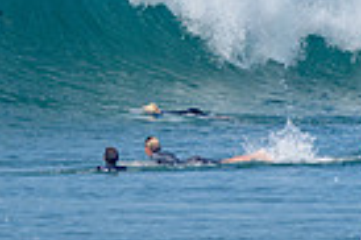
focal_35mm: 2122
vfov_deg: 0.6
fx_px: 21253
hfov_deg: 1.0
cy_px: -7
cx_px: -356
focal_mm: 500
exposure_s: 1/2000
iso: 100
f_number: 5.6
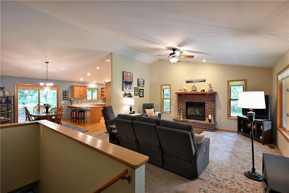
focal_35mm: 16
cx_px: 144
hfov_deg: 95.0
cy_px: 96
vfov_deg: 72.1
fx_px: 132
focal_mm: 16.5
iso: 400
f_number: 5.6
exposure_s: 1/6
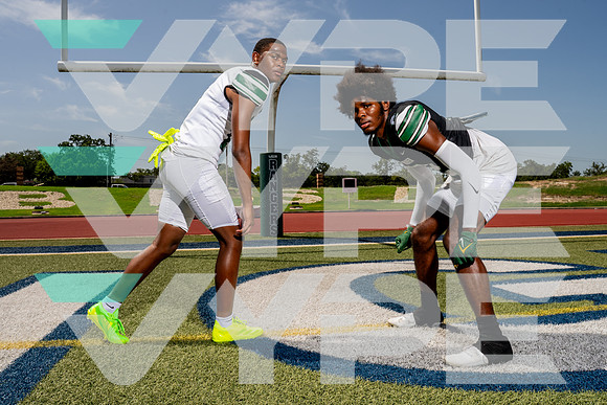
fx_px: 504
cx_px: 291
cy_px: 199
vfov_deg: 43.7
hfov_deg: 62.1
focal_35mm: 30
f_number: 11
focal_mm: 27
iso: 100
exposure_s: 1/250
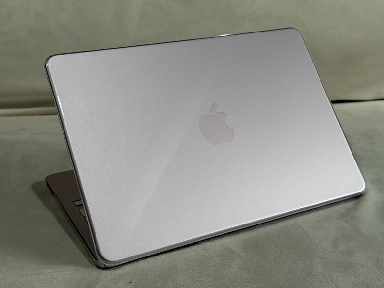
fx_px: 532
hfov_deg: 39.7
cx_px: 192
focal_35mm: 48
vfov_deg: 30.3
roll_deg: +1.4
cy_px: 144
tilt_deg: -21.6
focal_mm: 6.76
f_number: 1.78
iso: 100
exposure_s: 1/60
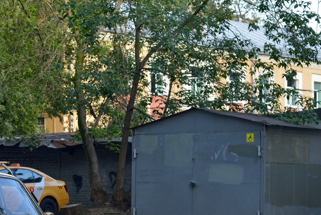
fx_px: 991
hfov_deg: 17.9
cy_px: 178
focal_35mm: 111
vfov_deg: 12.3
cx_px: -5
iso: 400
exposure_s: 1/160
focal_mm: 50
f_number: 5.6
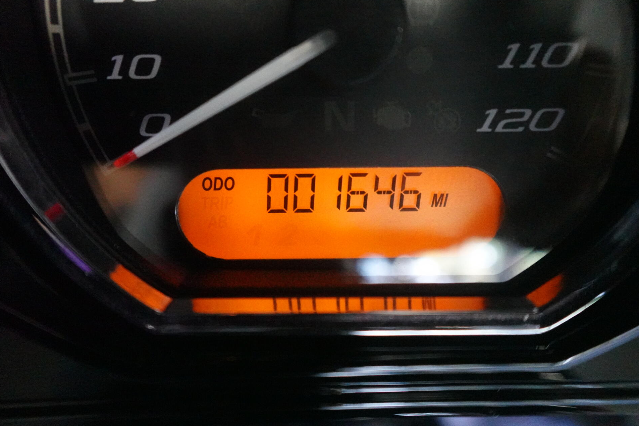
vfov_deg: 59.5
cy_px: 222
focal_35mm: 21
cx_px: 317
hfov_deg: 81.2
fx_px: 373
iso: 6400
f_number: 2
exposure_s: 1/200
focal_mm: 7.6
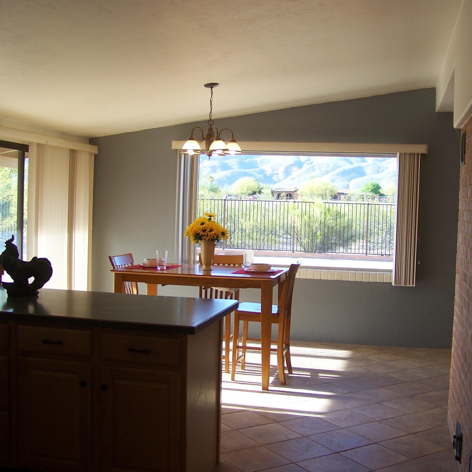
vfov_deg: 39.2
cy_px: 234
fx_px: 663
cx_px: 260
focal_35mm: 43
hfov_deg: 39.1
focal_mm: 5.85
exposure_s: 1/60
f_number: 2.8
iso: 64
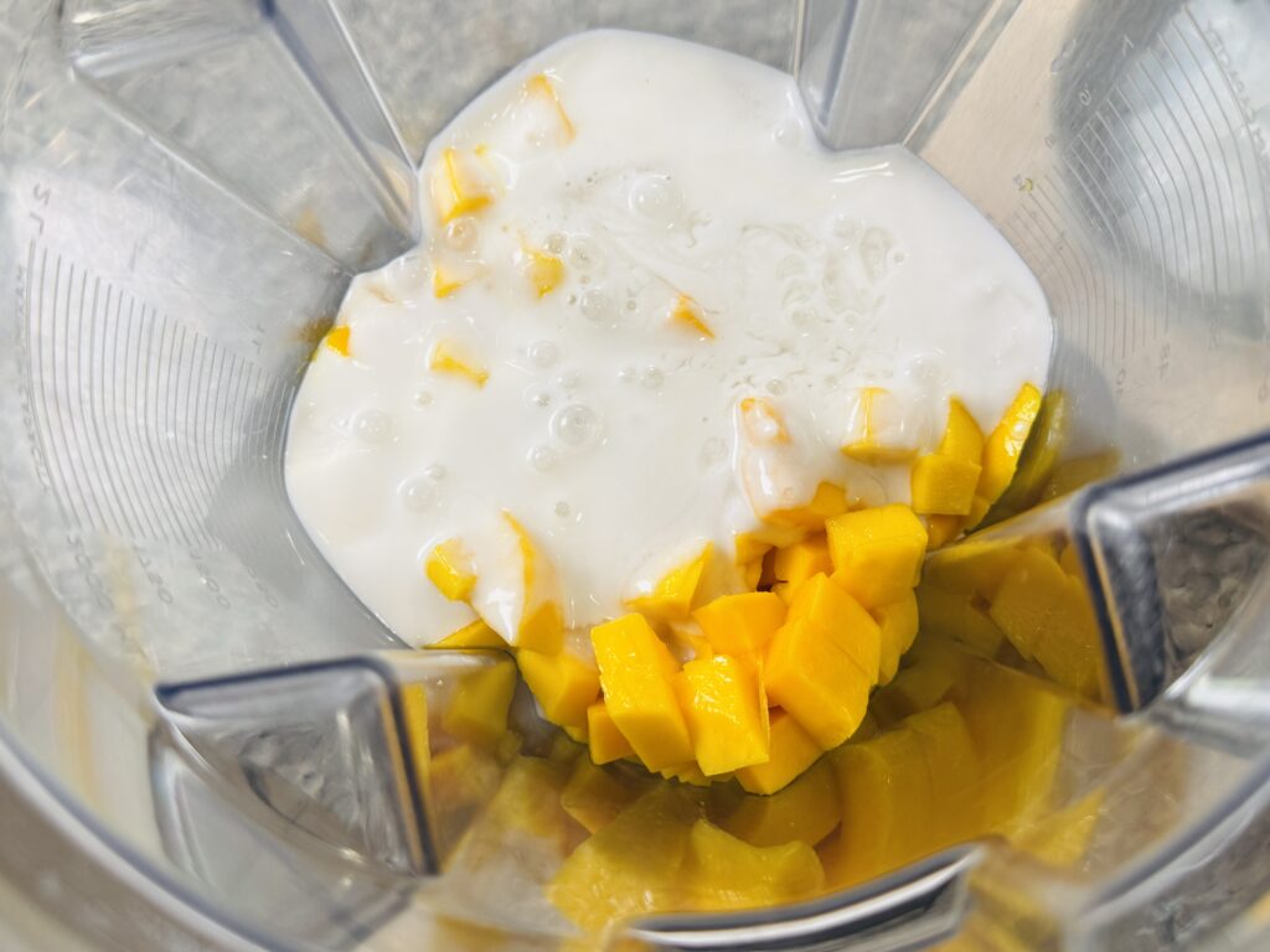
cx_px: 635
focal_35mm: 24
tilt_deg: -79.2
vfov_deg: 56.8
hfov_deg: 71.6
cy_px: 476
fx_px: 881
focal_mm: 6.76
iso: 125
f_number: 1.78
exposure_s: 1/120
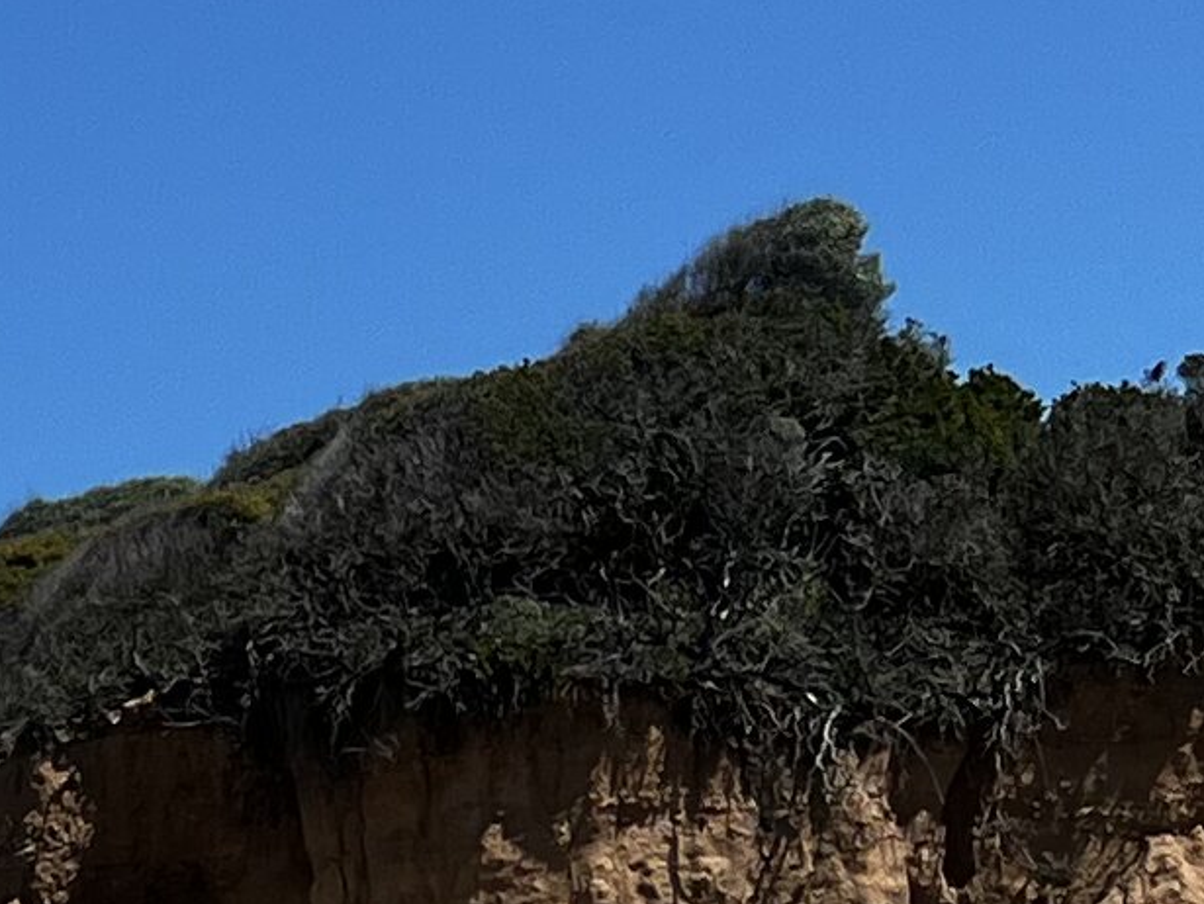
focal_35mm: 169
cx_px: -1231
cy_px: 2440
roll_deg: +1.2
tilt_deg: -4.8
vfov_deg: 7.9
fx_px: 5882
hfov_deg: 10.7
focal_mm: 5.7
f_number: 1.5
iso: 50
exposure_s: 1/5076
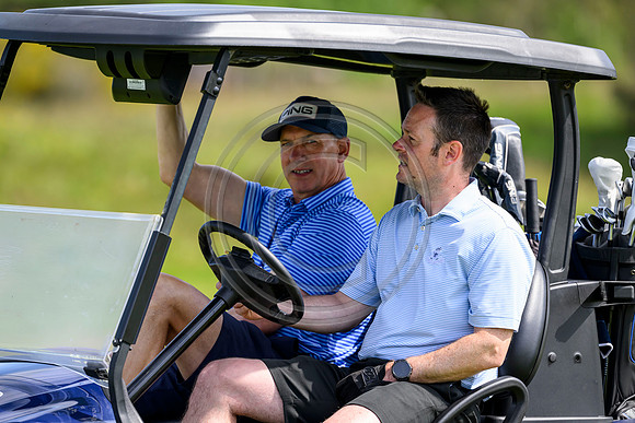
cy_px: 212
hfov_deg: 5.2
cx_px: 318
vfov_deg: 3.4
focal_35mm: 400
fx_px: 7057
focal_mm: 400
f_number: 4.5
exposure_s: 1/2000
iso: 500
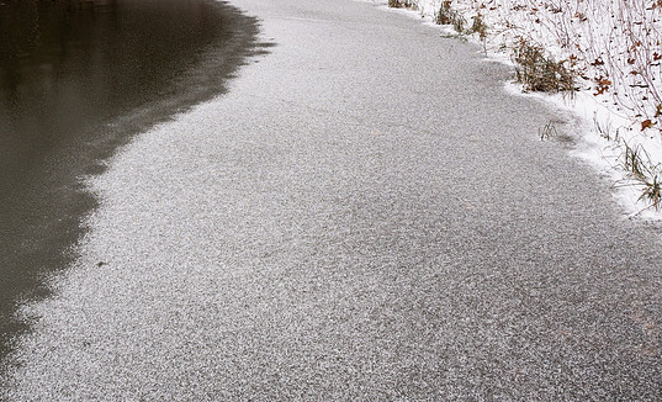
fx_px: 805
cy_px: 161
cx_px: 297
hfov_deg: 44.6
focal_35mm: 45
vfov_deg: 28.0
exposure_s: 1/500
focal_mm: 16
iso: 200
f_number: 6.3
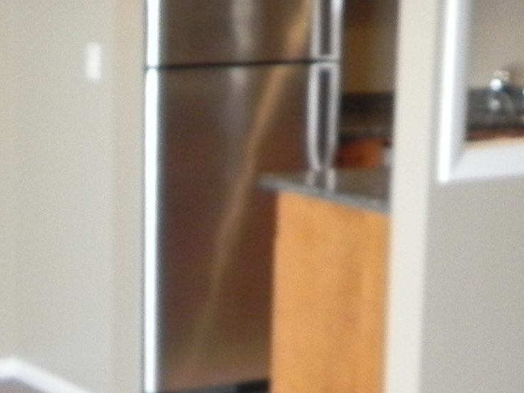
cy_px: 310
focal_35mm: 107
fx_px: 1620
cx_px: 3
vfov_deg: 13.8
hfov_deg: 17.9
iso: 172
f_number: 2.8
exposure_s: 1/30
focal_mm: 4.6
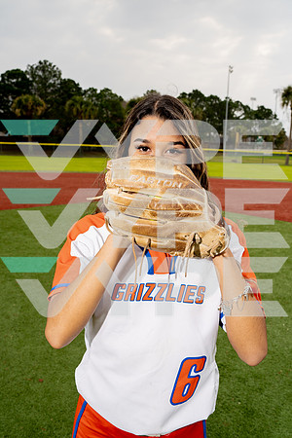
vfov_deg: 54.4
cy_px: 219
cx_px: 146
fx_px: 426
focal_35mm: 35
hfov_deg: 37.9
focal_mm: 35
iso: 125
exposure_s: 1/250
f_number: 8
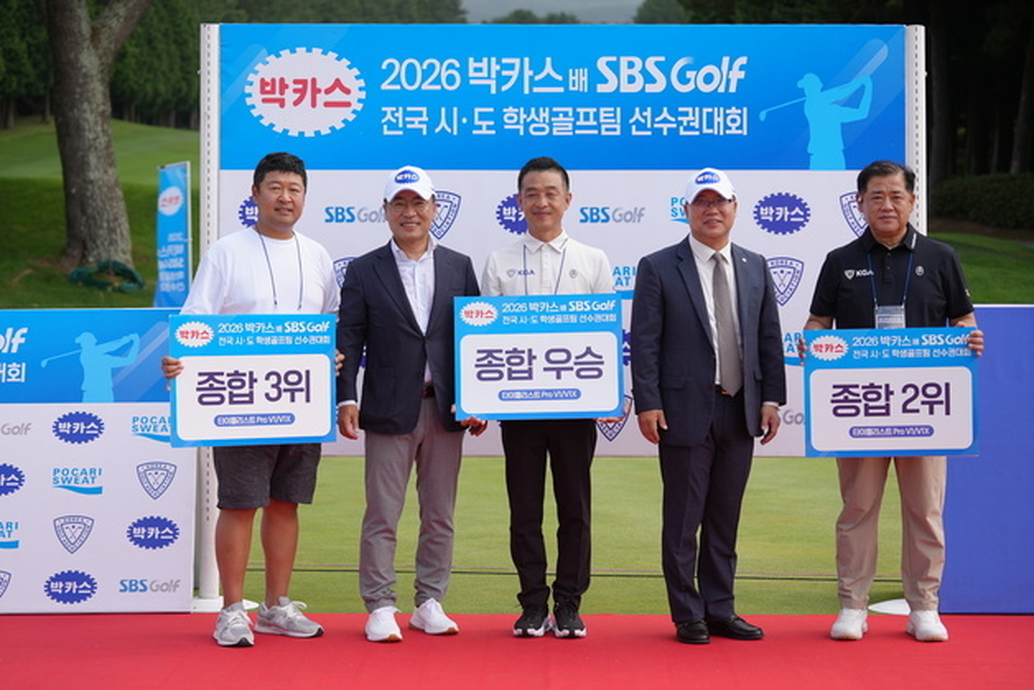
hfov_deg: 24.2
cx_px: 517
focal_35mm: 84
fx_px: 2413
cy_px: 345
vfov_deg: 16.3
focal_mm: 84
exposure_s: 1/400
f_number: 4.5
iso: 80
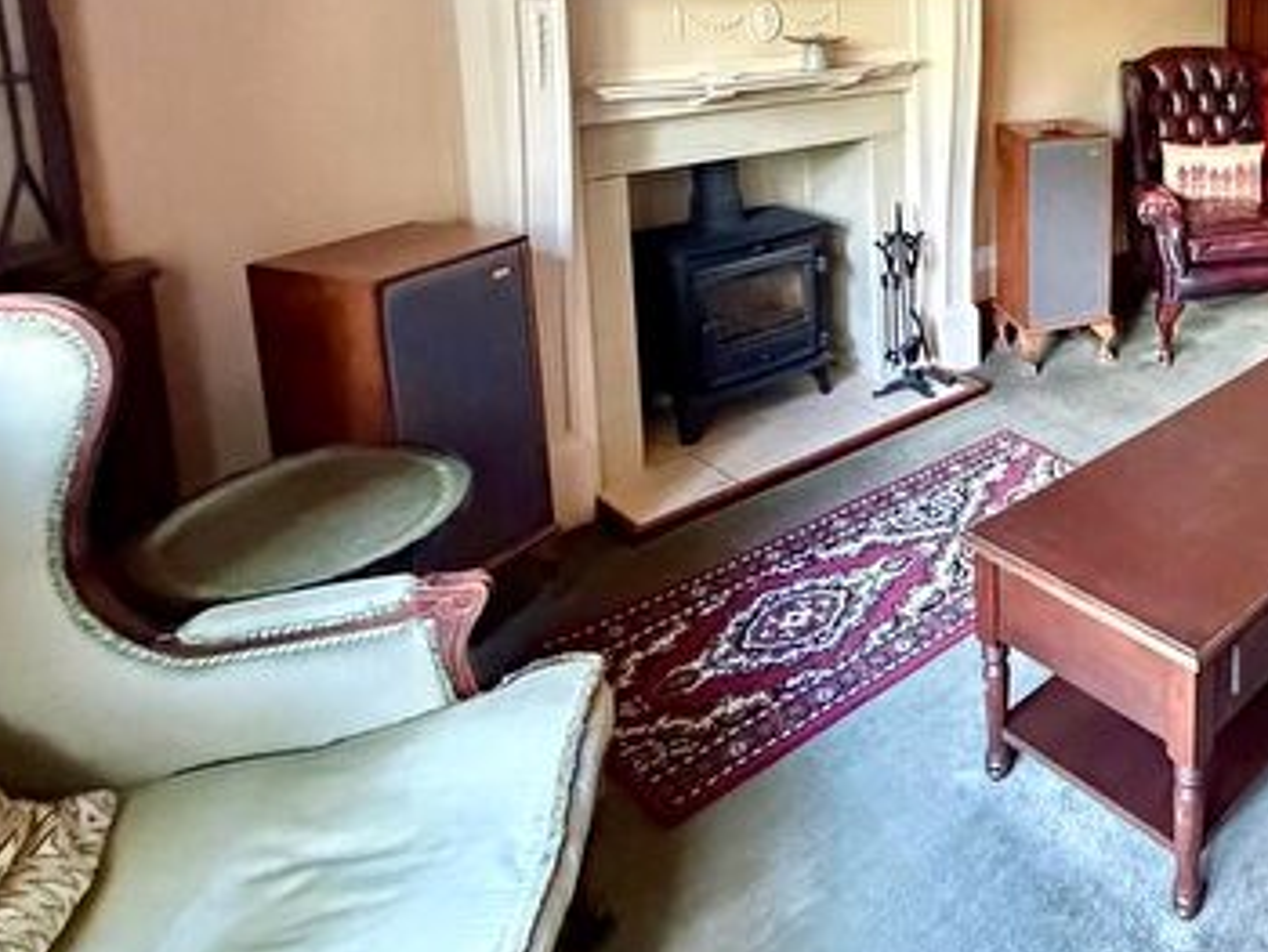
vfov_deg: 45.2
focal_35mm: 28
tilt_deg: -7.7
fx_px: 1026
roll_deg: -1.7
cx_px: 1232
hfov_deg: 52.2
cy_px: 96
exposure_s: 1/60
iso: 800
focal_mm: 2.22
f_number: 2.2
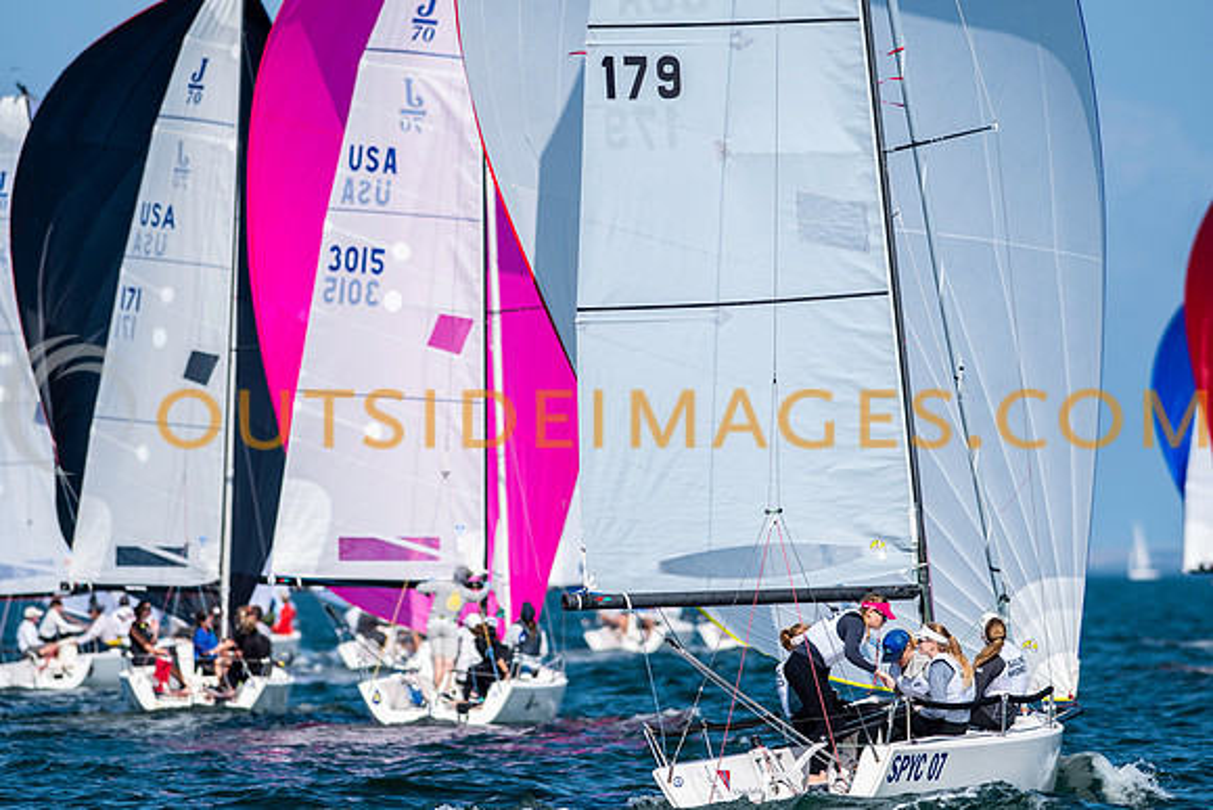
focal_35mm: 450
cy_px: 405
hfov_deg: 4.6
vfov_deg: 3.1
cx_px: 606
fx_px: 15165
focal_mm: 300
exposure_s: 1/3200
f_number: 5
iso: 200
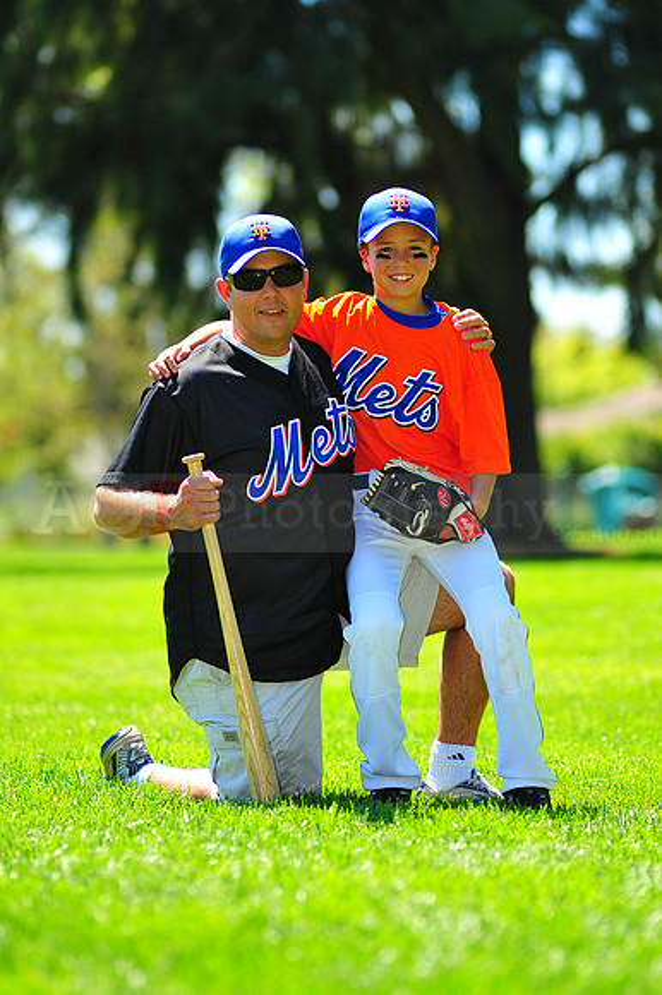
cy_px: 498
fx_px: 4971
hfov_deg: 7.6
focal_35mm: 180
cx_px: 331
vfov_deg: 11.4
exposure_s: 1/640
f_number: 4
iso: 200
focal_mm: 180
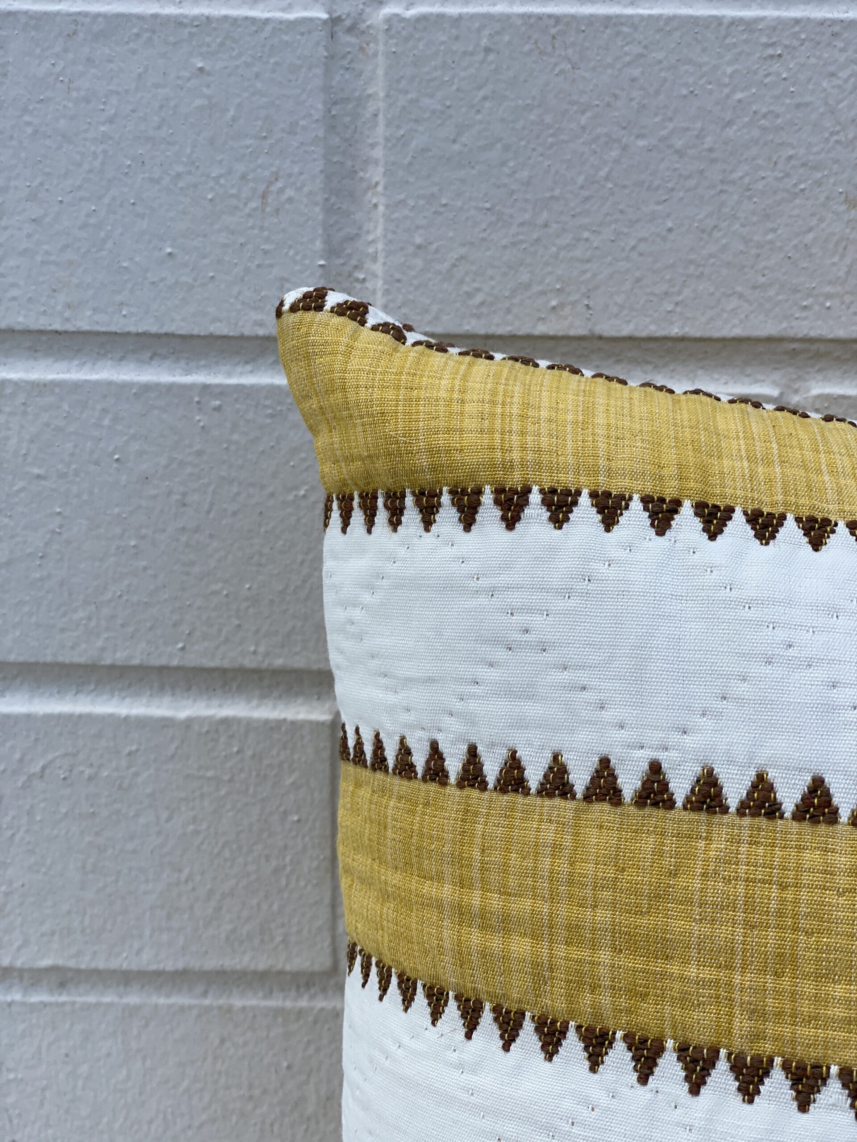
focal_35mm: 52
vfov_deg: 36.8
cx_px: 428
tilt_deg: -15.3
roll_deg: -1.3
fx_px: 1717
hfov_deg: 28.0
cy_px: 571
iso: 20
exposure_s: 1/737
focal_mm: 6
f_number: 2
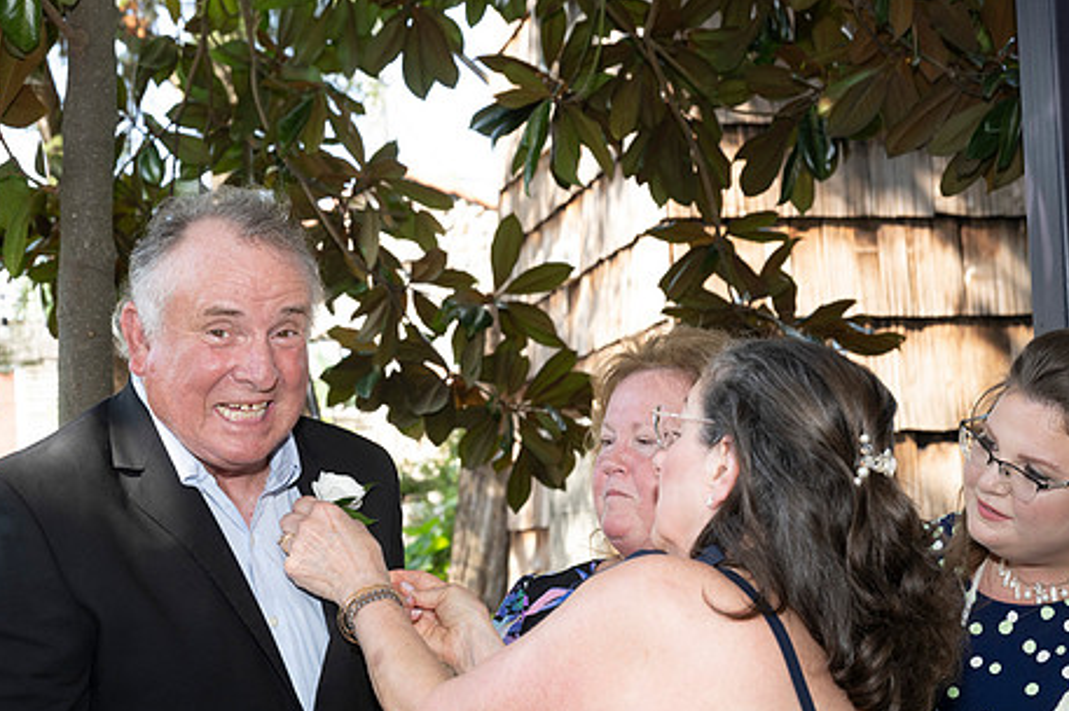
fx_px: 1810
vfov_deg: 22.2
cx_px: 461
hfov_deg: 32.9
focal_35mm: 61
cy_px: 443
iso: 400
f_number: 6.3
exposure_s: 1/160
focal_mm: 48
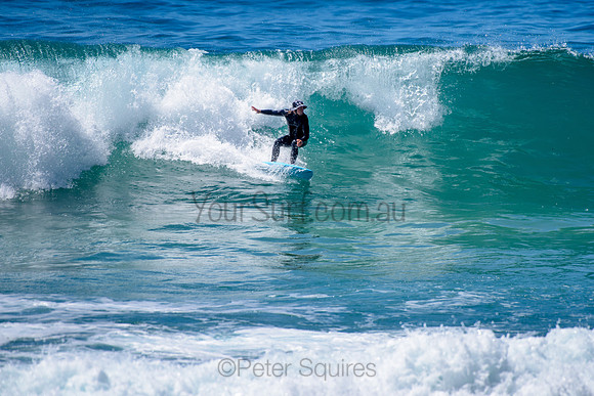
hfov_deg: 3.4
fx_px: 10113
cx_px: 327
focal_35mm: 613
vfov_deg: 2.2
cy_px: 160
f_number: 5.6
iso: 110
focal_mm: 500
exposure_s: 1/2000
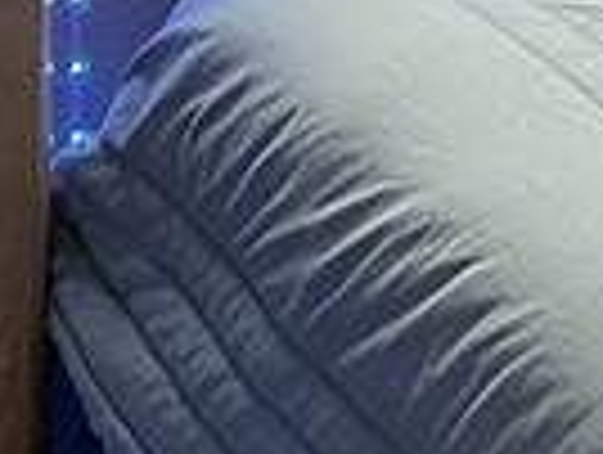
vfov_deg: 6.4
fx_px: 3857
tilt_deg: -5.8
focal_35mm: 221
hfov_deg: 8.6
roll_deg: -0.6
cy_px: -692
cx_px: 1102
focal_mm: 3
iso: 64
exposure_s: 1/60
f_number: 1.8
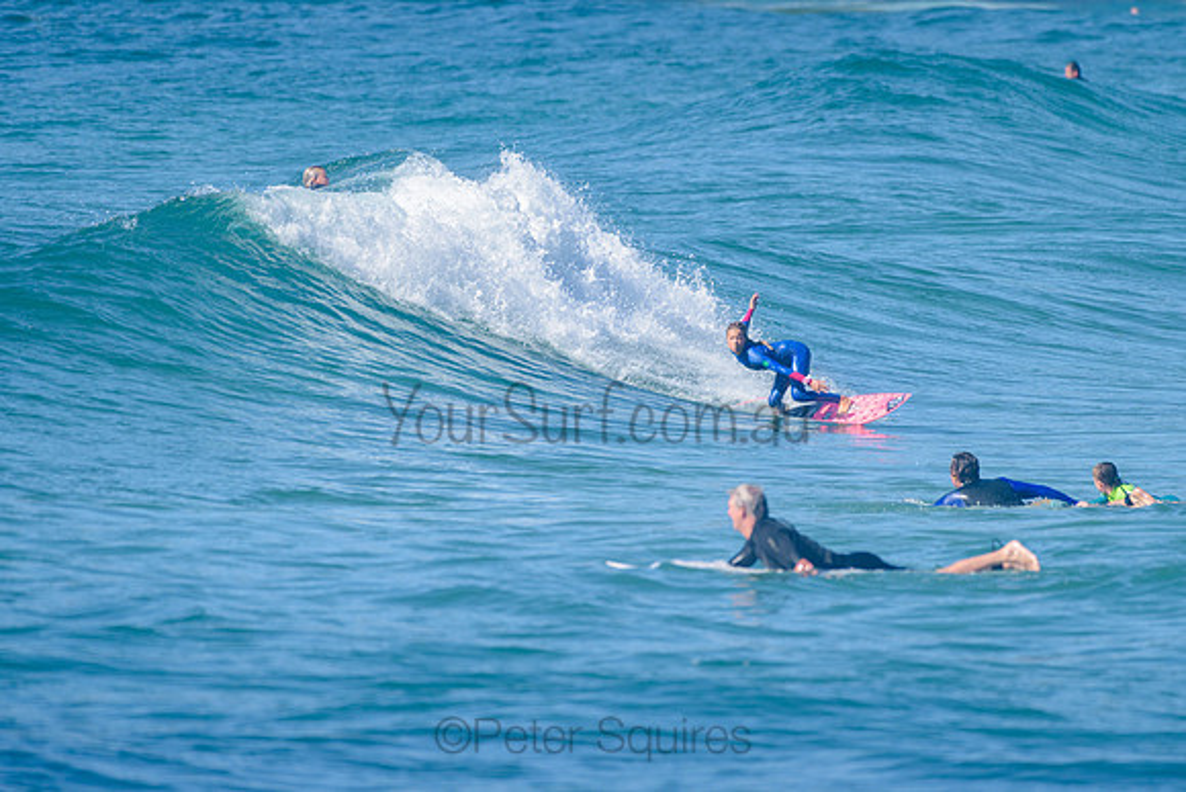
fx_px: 20192
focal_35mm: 613
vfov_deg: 2.2
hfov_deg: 3.4
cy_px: 307
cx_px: 697
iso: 220
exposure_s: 1/2000
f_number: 5.6
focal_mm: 500
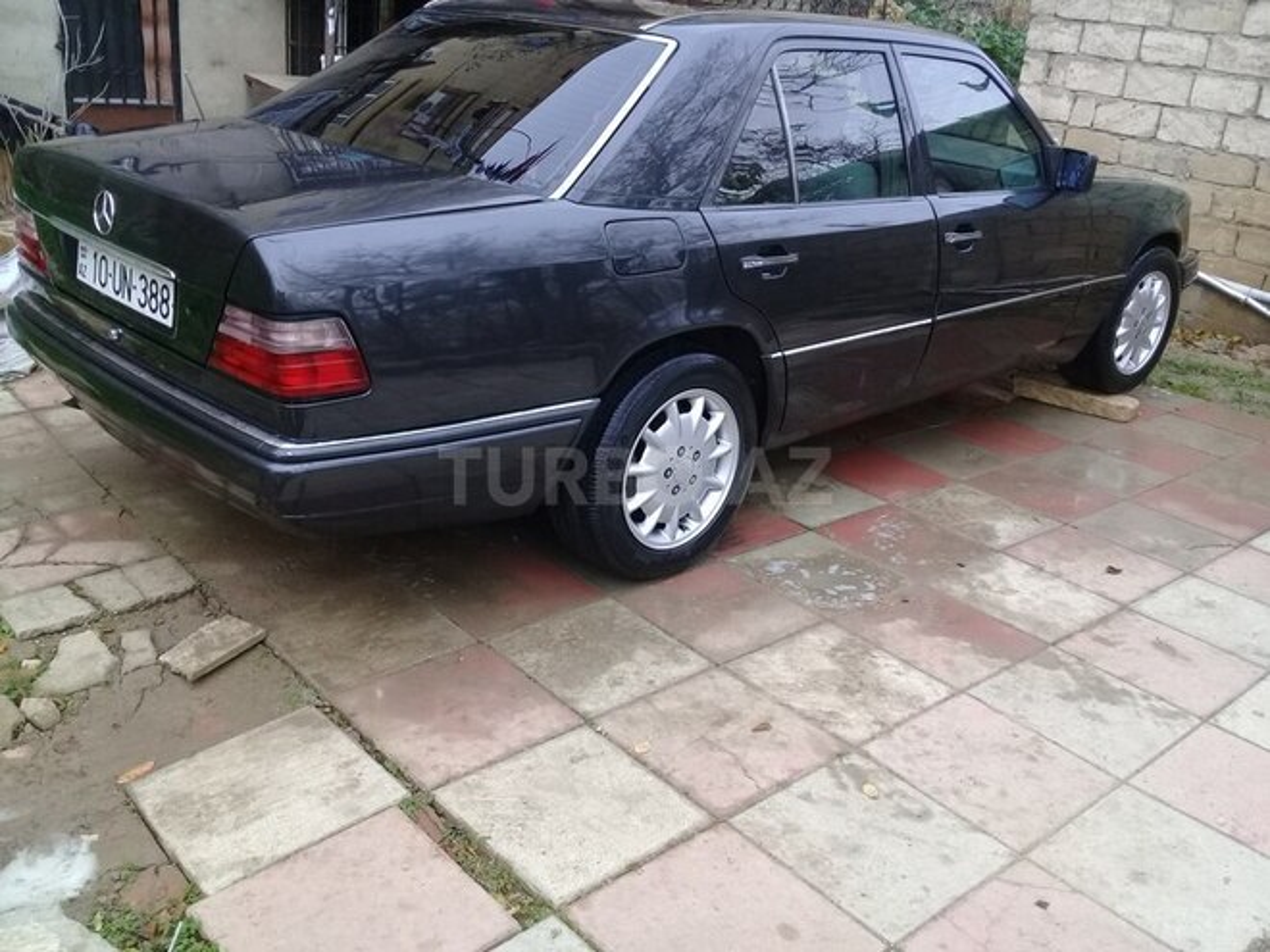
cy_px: 476
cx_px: 635
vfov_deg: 45.4
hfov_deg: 58.4
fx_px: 1137
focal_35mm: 31
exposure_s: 1/40
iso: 80
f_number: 2.2
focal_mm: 3.3
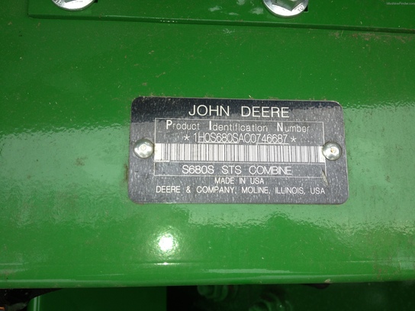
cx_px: 208
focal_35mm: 35
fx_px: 420
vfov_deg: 40.7
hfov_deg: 52.6
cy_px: 156
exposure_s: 1/173
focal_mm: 4.28
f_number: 2.4
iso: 50
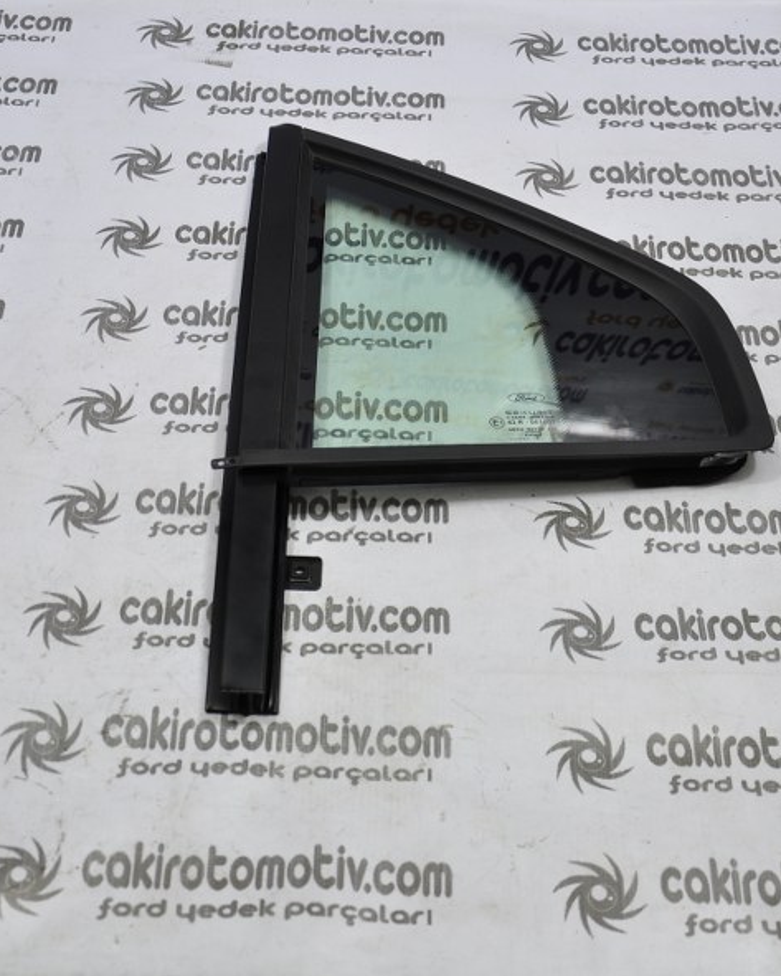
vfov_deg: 31.4
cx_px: 395
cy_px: 492
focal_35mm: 60
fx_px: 1733
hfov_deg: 25.4
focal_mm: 28
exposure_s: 1/40
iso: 200
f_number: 4.5
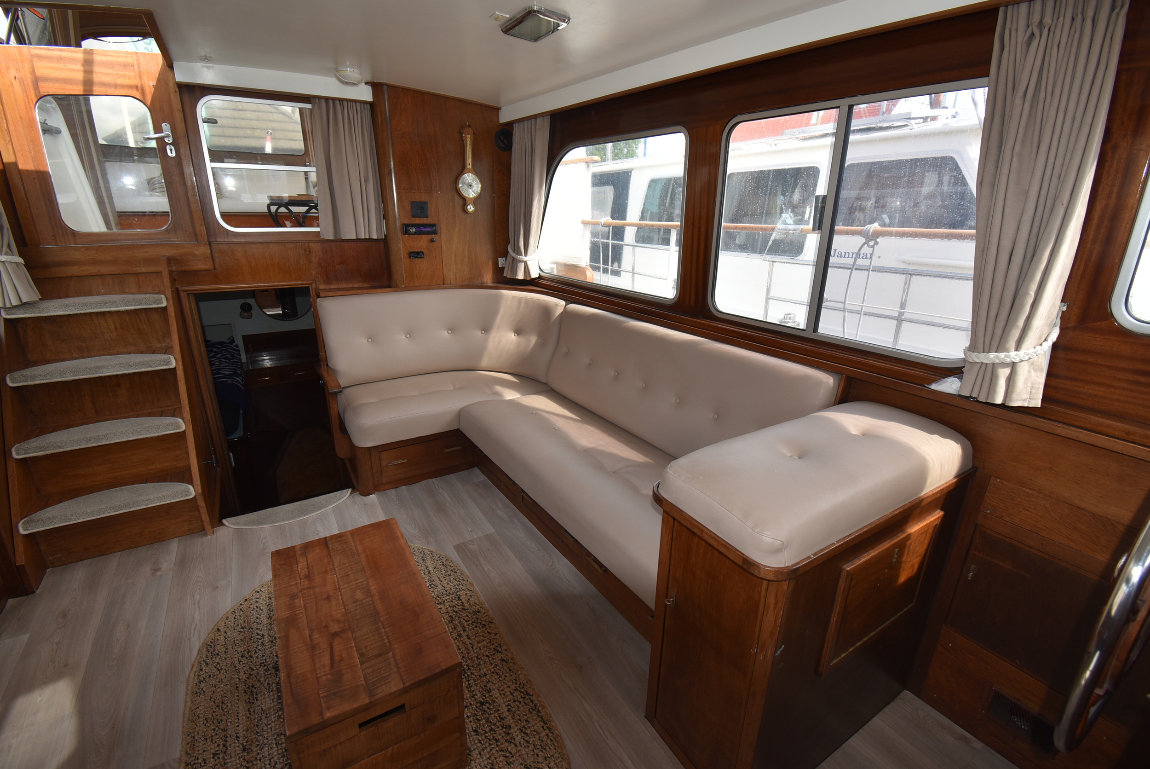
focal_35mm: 15
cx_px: 575
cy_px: 384
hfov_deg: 100.3
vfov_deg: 77.4
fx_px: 480
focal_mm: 10
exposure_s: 1/125
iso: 100
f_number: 5.6
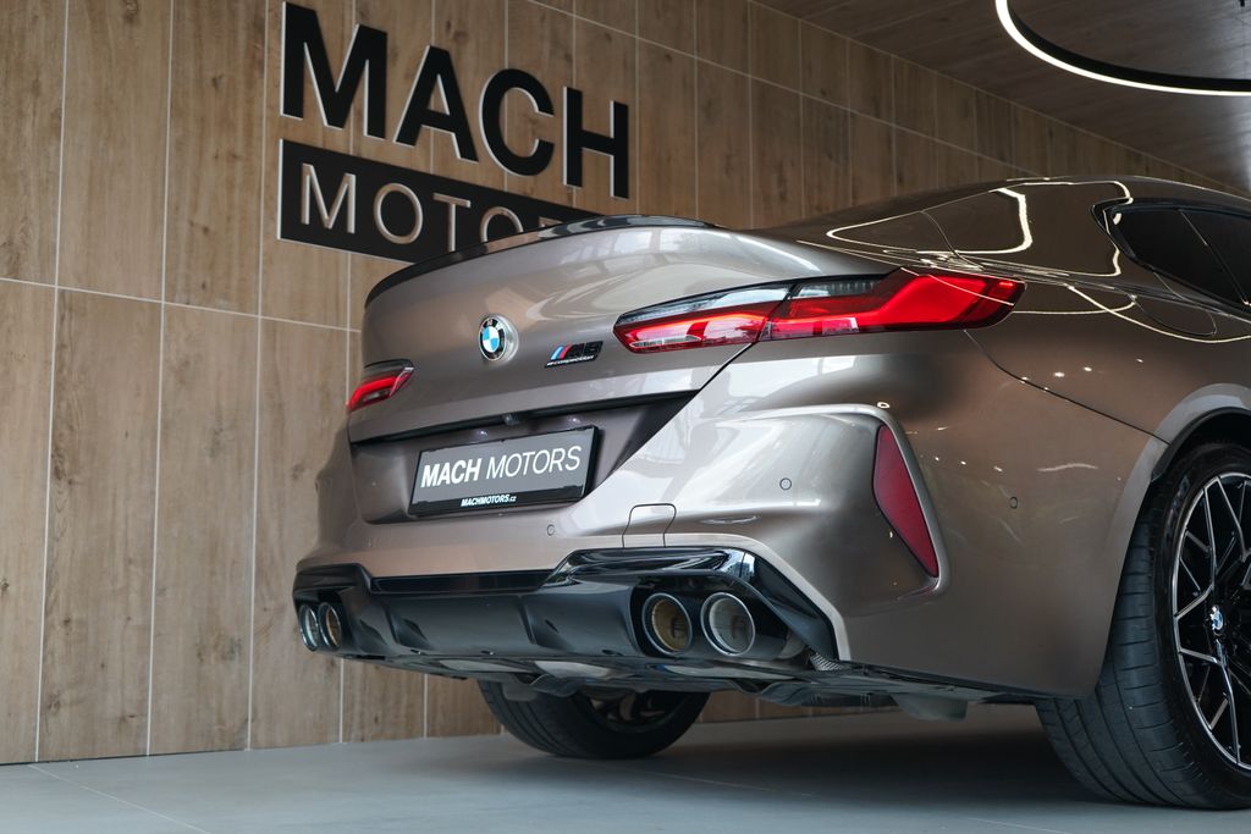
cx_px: 626
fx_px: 1564
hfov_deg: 43.6
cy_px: 417
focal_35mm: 45
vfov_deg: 29.9
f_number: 4.5
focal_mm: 45
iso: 1000
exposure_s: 1/160
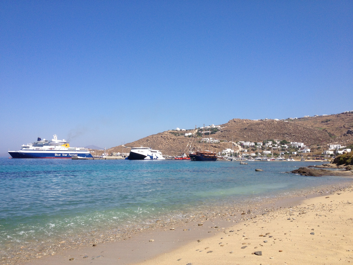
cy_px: 132
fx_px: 357
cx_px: 176
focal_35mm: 35
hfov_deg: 52.6
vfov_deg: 40.7
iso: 50
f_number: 2.4
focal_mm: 4.28
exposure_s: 1/2123
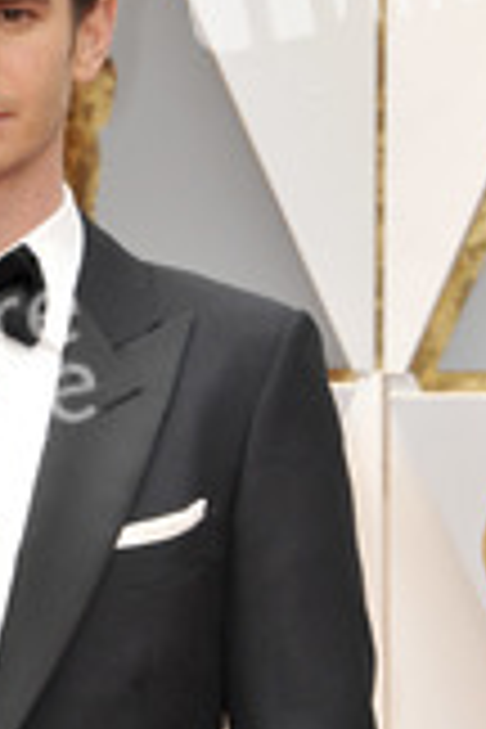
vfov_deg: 6.2
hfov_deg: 4.1
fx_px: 6743
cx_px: -2
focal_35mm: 333
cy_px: 621
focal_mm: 135
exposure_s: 1/250
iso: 1000
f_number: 8
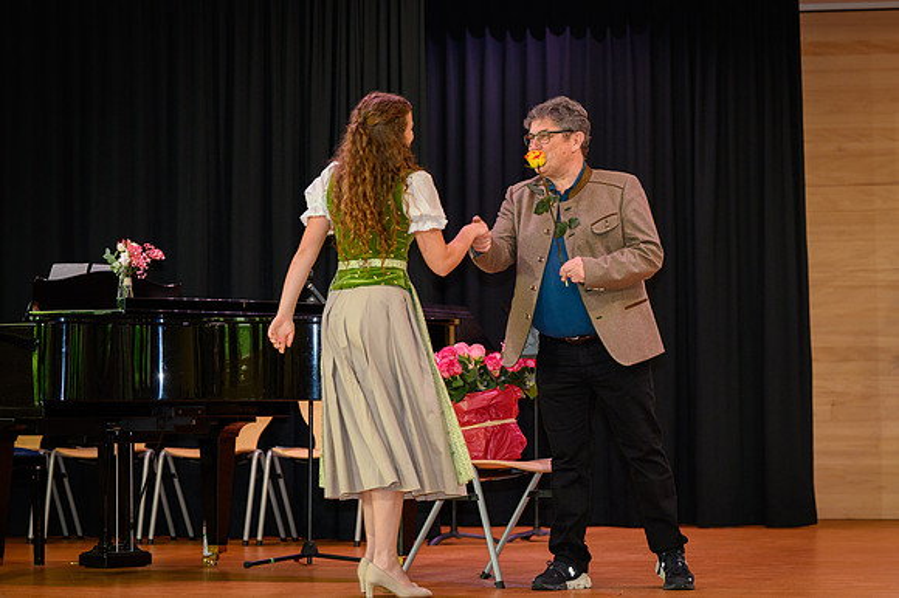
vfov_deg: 10.9
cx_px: 494
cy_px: 243
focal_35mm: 125
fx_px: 3122
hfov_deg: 16.4
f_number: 5
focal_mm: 105
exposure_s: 1/200
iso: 2000
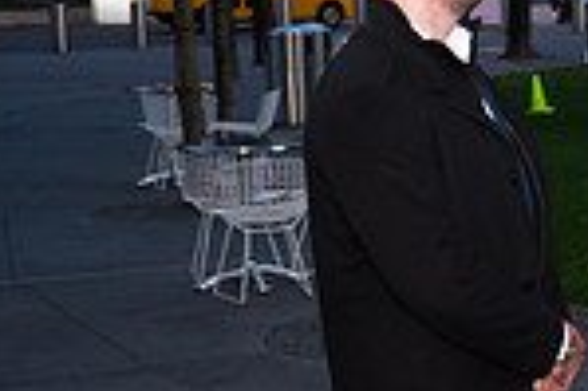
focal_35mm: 121
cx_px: 923
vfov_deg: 11.3
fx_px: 1974
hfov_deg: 15.4
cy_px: 209
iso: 1600
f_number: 4
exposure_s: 1/200
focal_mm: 31
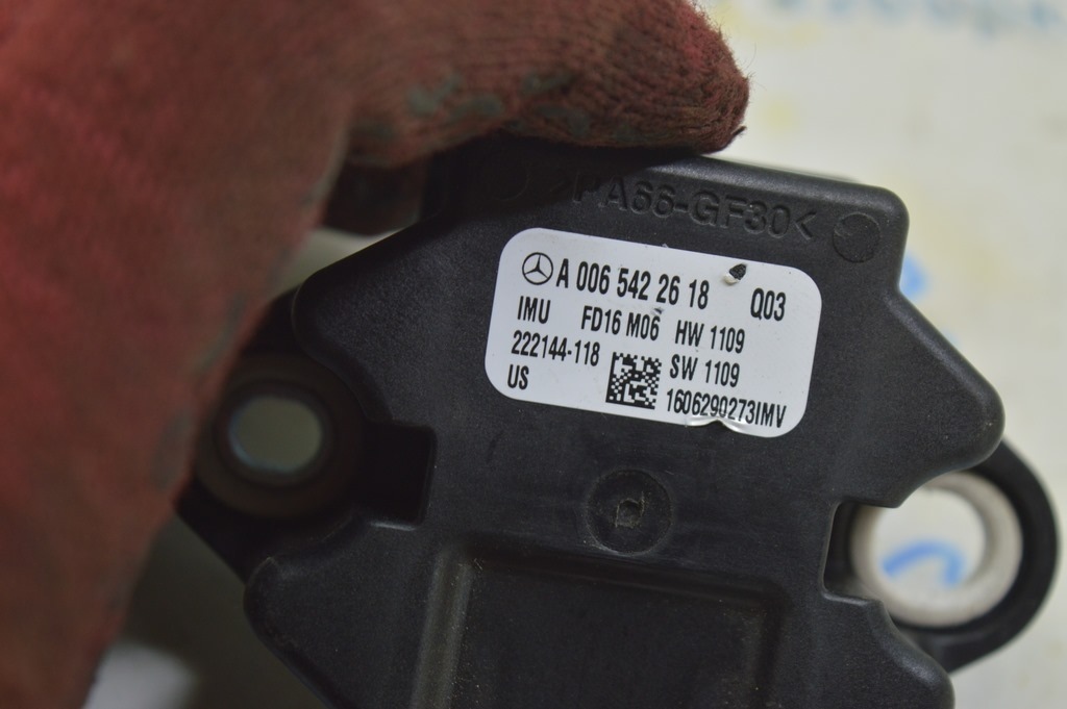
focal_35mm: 82
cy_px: 354
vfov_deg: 16.5
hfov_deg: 24.6
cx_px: 534
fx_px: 2443
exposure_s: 1/20
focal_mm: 55
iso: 400
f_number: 5.6
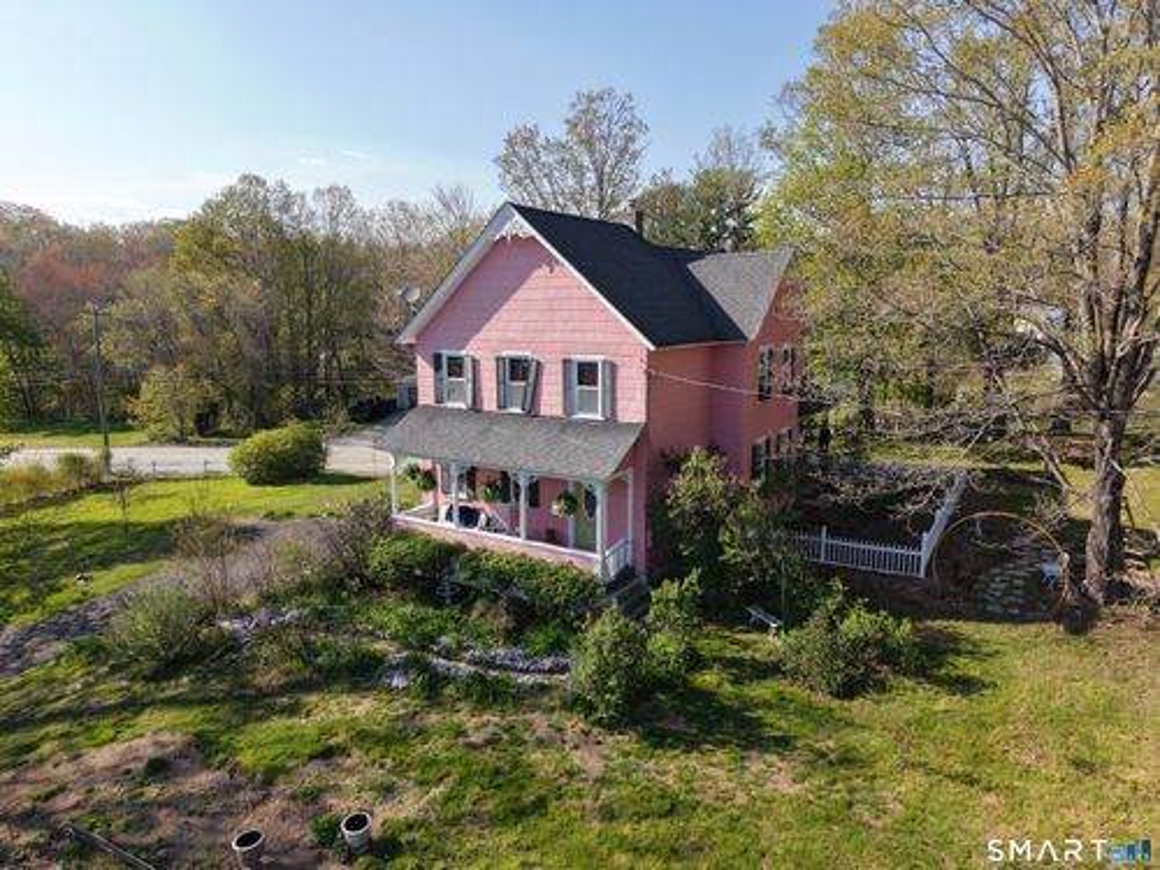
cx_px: 580
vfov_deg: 56.8
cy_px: 435
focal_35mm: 24
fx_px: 804
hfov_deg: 71.6
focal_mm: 8.67
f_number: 1.8
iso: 400
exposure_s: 1/5000
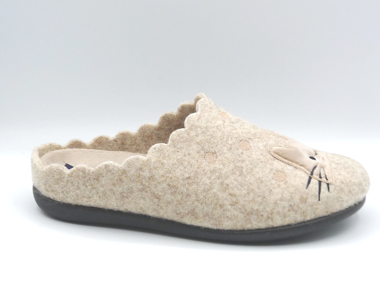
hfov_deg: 39.7
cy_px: 142
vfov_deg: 30.3
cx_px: 190
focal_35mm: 48
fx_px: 527
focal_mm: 4.8
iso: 100
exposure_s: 1/200
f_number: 5
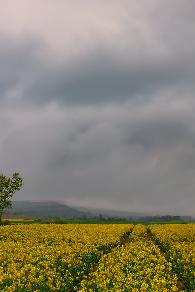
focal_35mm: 103
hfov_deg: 13.3
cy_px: 217
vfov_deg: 19.7
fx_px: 836
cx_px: 85
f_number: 11
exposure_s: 1/1.25
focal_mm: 60
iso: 100
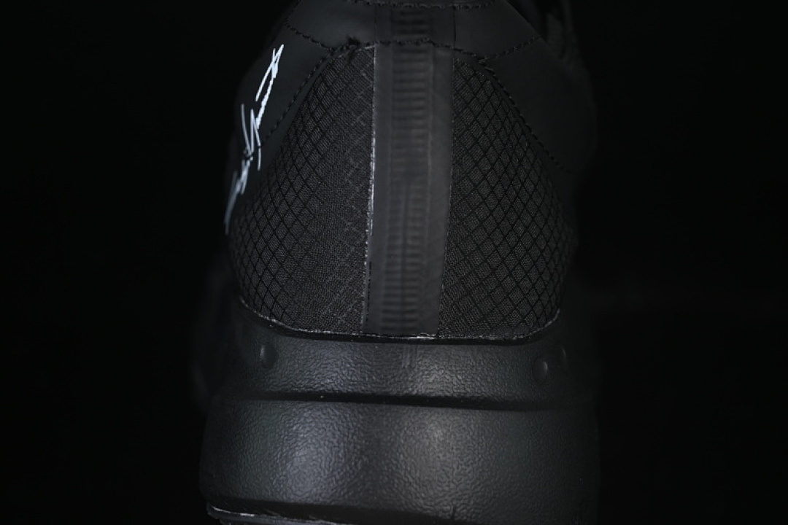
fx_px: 1642
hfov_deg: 27.0
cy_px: 262
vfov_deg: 18.2
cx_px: 394
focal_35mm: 75
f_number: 6.3
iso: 160
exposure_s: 1/40
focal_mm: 50
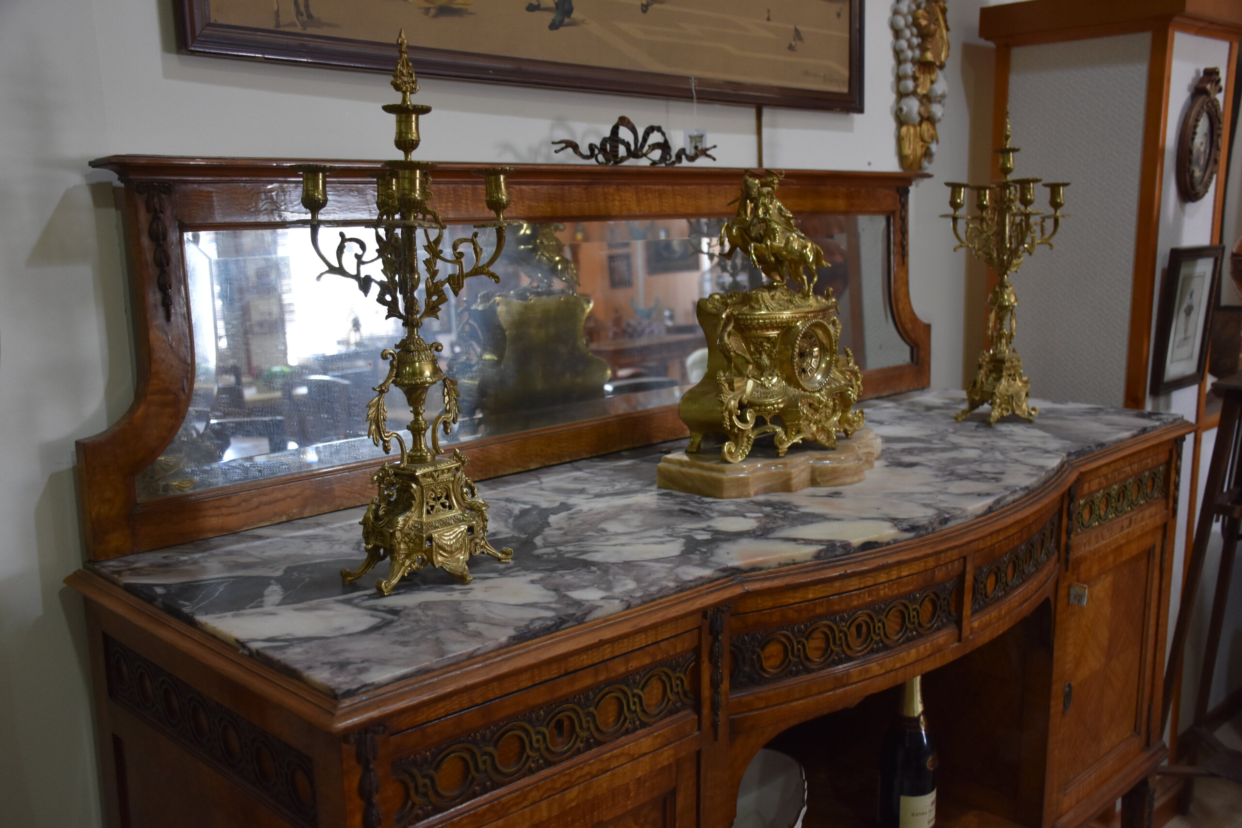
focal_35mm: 34
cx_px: 621
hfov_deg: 55.1
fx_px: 1190
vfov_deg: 38.4
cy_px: 414
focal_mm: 23
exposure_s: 1/60
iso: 800
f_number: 4
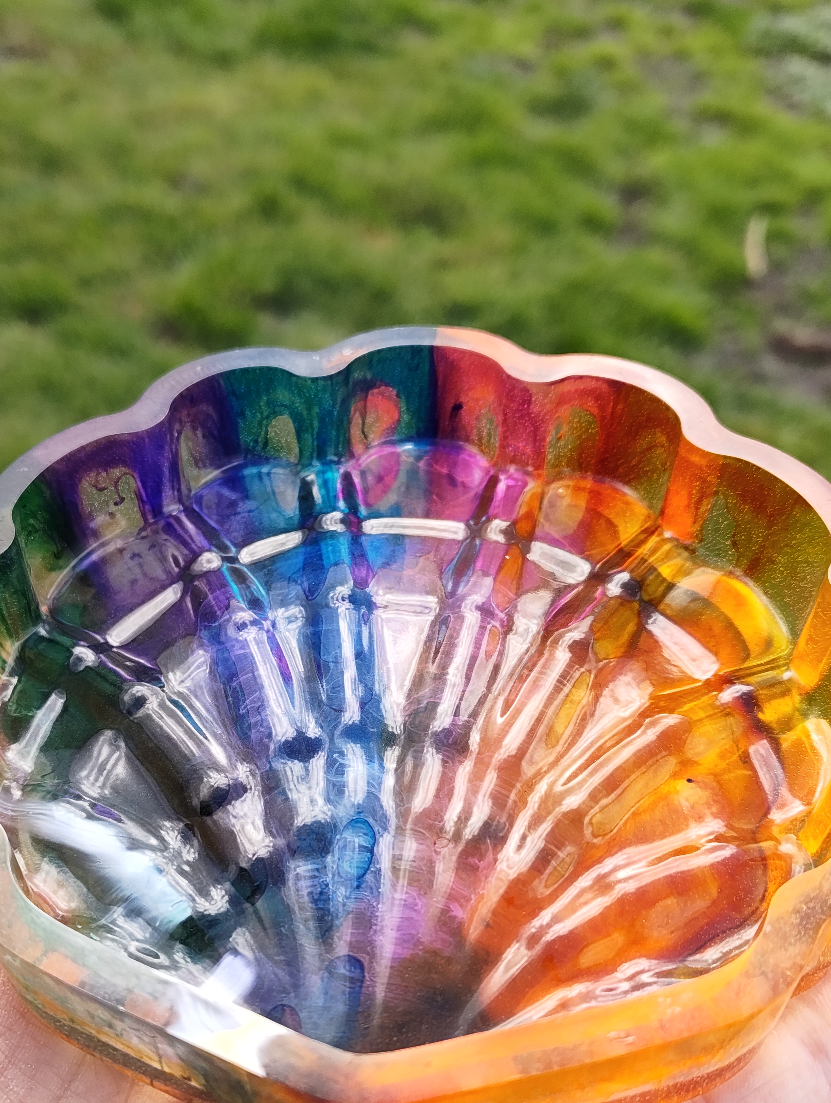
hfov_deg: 40.7
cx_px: 350
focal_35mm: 35
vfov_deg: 52.1
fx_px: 1117
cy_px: 678
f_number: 1.88
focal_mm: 5.56
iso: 50
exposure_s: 1/132
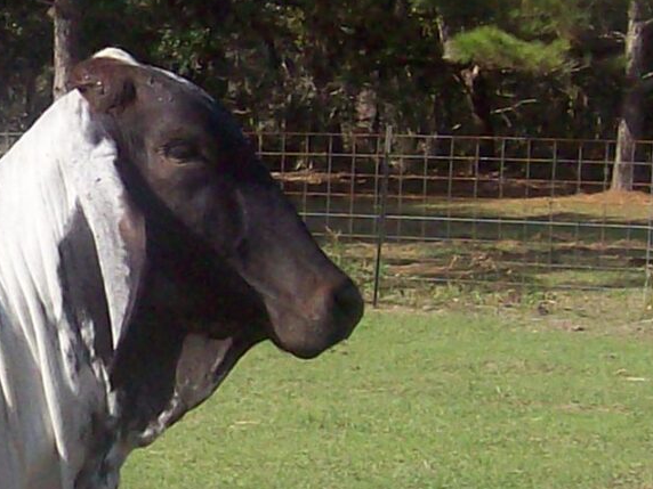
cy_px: 239
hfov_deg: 11.9
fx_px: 3037
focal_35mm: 161
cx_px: -251
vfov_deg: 9.2
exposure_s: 1/548
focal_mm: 6
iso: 80
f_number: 4.8
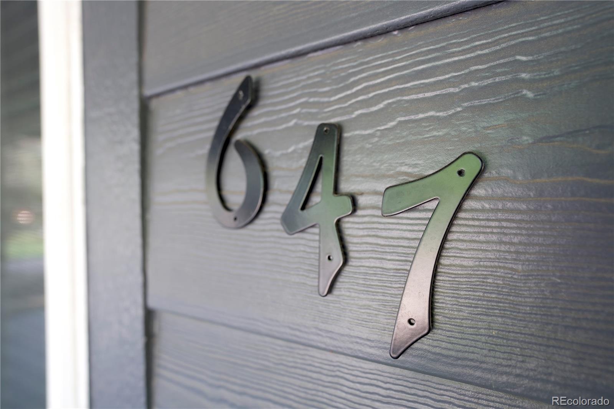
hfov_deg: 84.0
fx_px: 341
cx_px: 307
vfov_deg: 61.9
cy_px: 204
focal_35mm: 20
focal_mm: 20
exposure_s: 1/100
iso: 320
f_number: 3.2
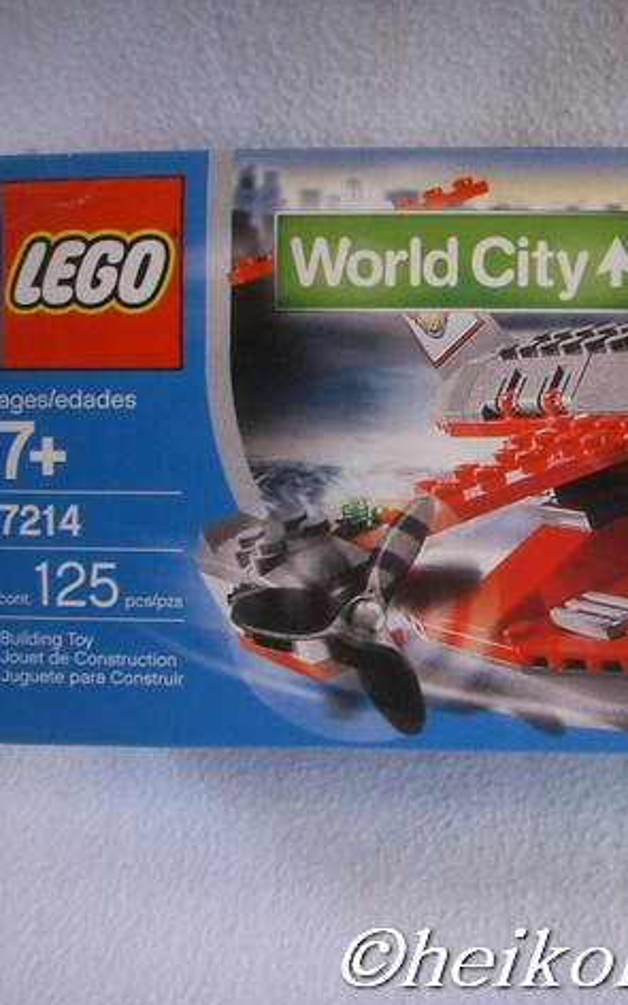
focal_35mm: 56
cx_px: 579
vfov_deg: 36.3
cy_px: 505
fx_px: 1534
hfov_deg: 22.5
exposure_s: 1/45
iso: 150
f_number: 3.5
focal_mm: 6.6
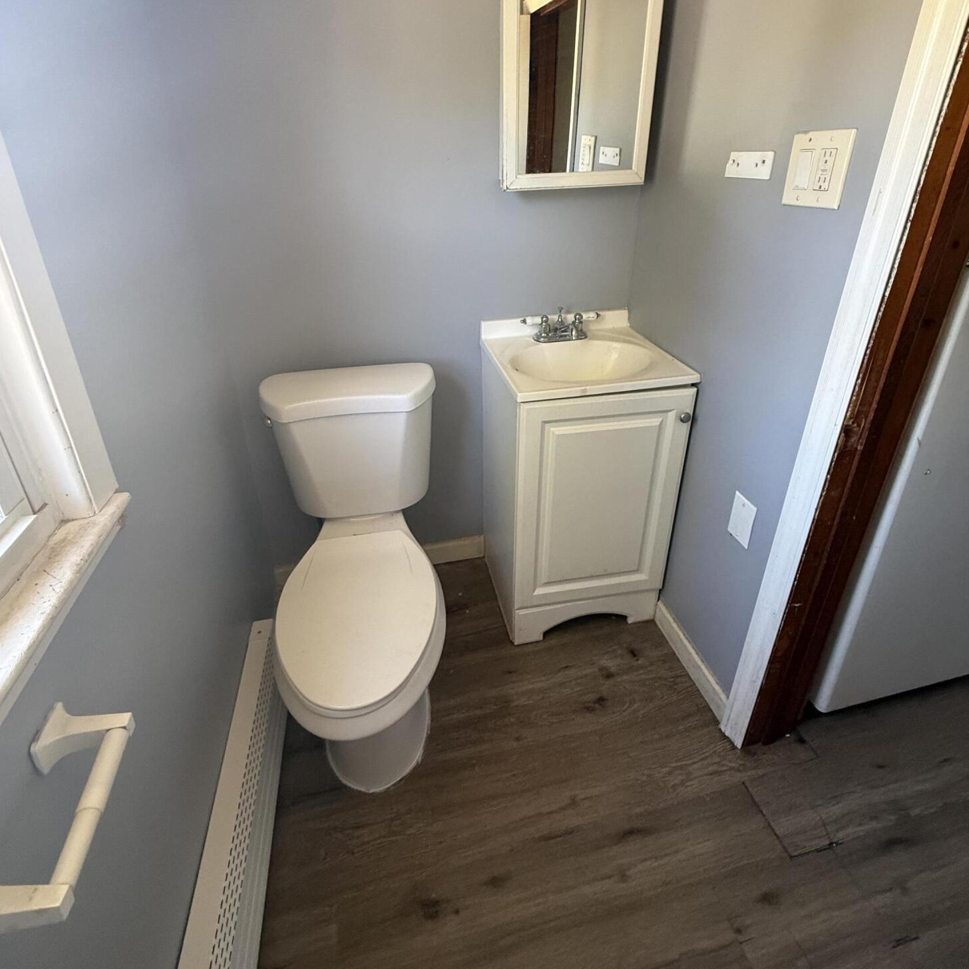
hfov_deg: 84.0
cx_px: 473
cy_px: 385
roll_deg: -0.4
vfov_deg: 82.9
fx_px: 538
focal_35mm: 17
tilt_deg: -24.0
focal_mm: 2.22
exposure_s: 1/99
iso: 320
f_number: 2.2
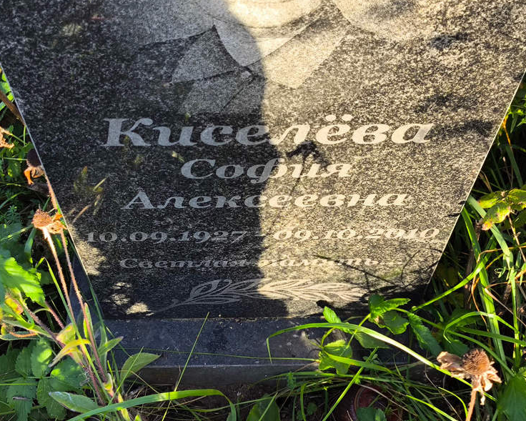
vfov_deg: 28.6
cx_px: 253
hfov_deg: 35.4
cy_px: 212
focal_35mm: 53
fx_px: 825
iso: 50
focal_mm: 4.71
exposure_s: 1/201
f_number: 1.7
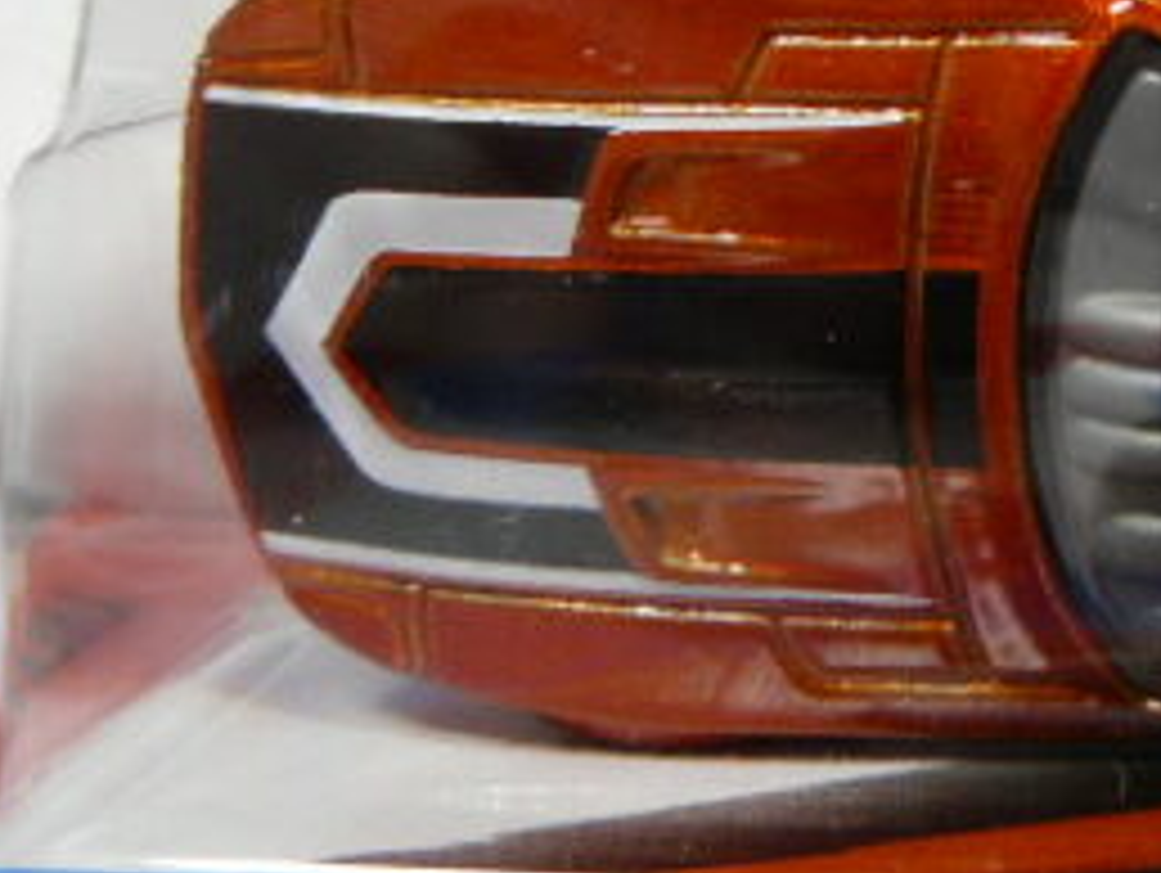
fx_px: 2887
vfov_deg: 16.9
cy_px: 58
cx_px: 1310
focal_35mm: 86
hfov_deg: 21.5
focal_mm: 4.6
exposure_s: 1/60
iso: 100
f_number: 2.8
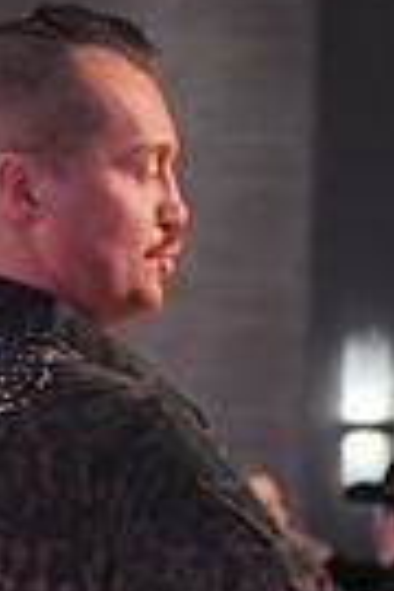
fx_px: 5286
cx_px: 204
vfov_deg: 6.2
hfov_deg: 4.3
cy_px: 1138
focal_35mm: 322
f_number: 4
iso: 4000
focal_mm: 75
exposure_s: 1/400
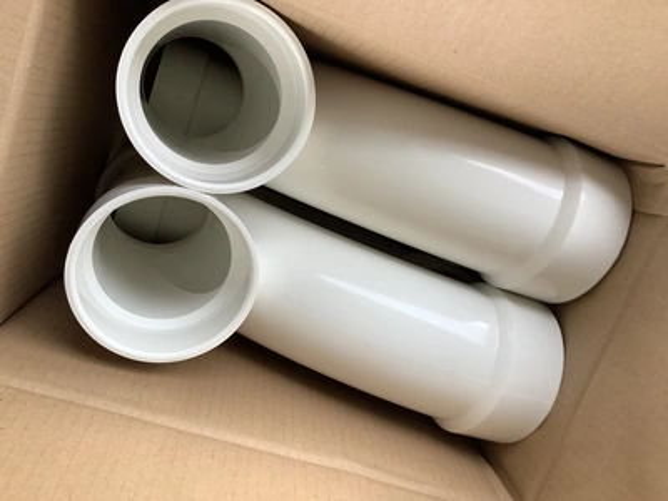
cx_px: 334
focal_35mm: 31
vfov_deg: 45.4
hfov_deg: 58.4
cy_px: 250
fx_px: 598
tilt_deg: -76.9
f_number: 2.4
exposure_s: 1/120
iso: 64
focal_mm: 3.3
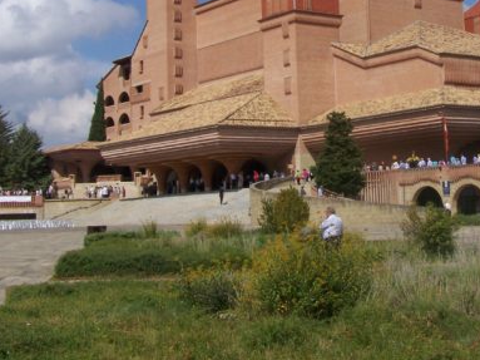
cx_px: 307
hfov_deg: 28.0
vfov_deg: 20.9
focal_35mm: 69
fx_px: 956
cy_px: 46
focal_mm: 6.3
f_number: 5.6
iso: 64
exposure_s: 1/640
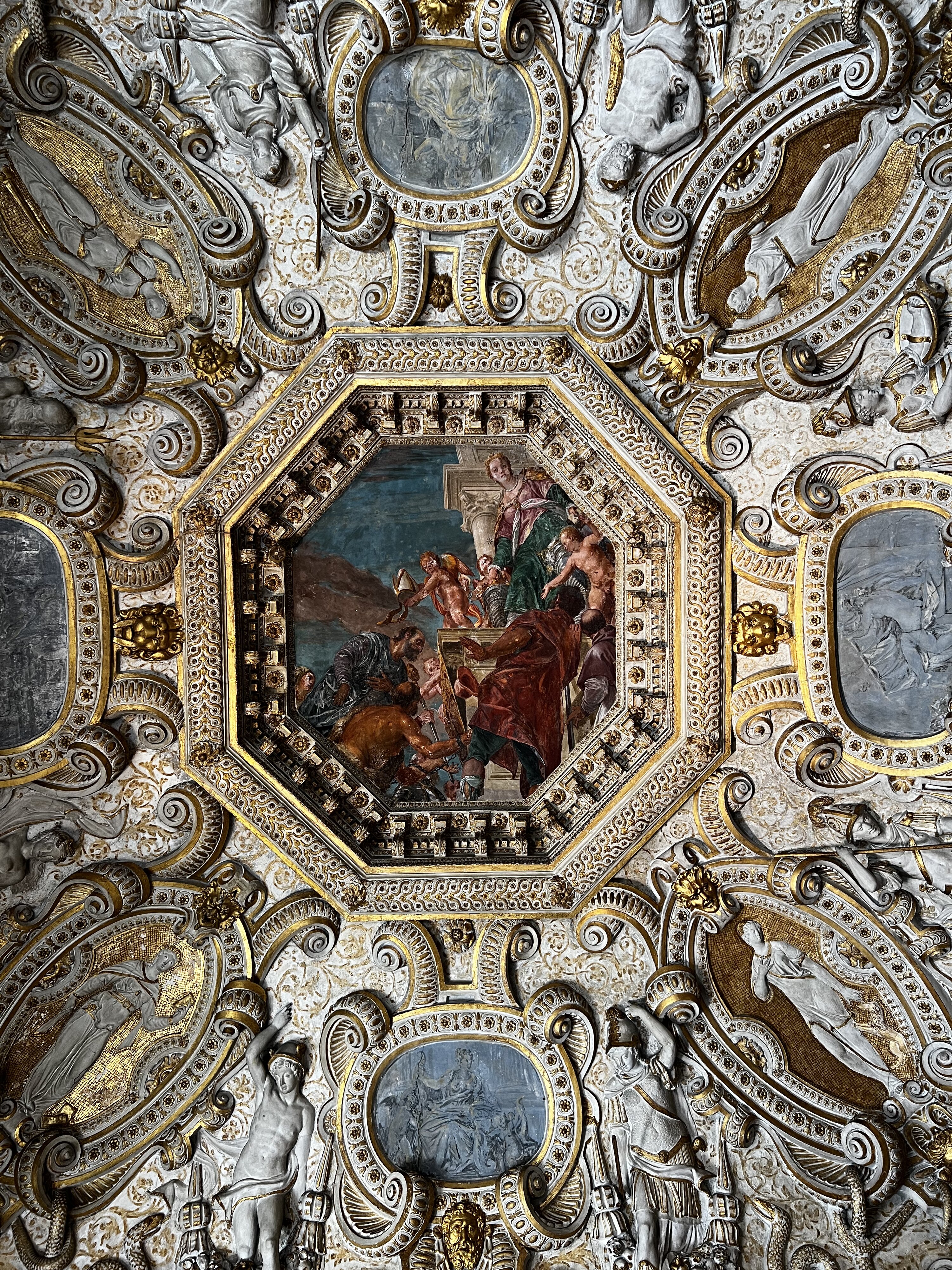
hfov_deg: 53.1
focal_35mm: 26
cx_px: 476
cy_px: 635
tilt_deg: +85.6
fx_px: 953
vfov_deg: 67.3
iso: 80
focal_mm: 5.7
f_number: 1.5
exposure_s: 1/50
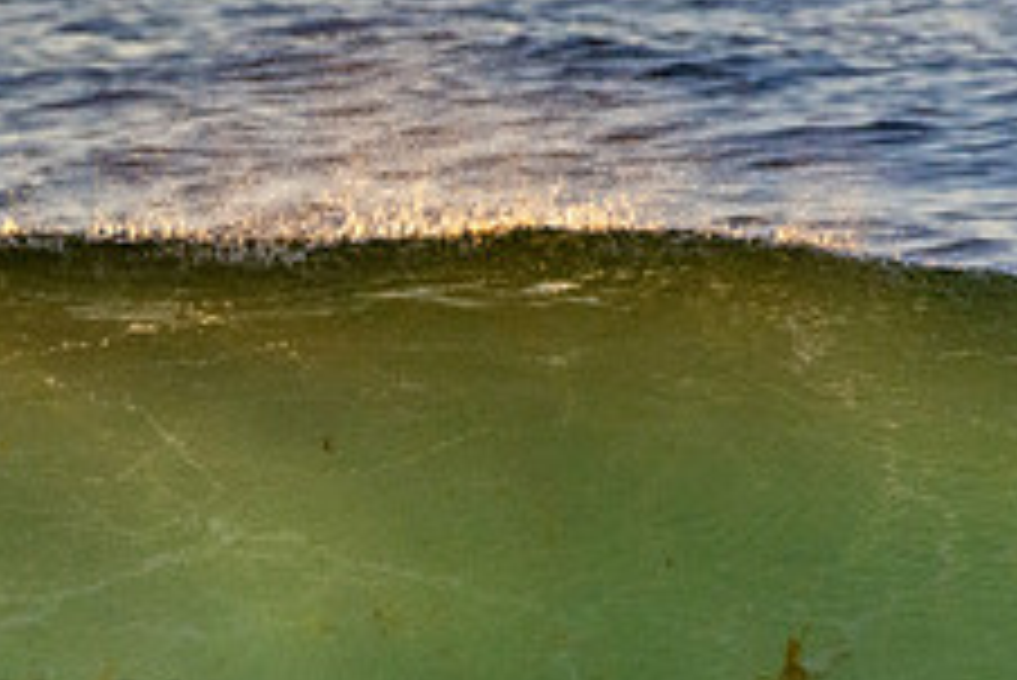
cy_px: 664
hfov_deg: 1.1
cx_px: -252
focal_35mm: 1928
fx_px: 54499
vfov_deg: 0.7
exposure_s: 1/2000
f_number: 5.6
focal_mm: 500
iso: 1250
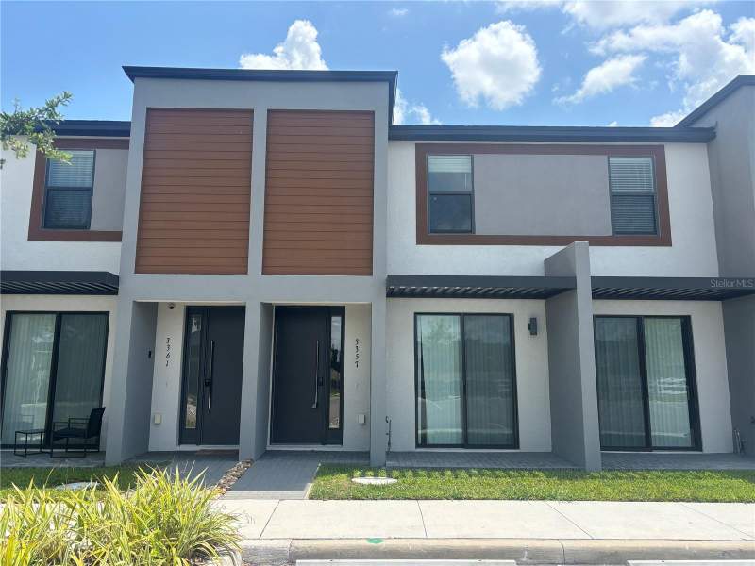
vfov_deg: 53.1
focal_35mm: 26
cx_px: 378
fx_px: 567
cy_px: 283
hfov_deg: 67.3
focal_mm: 5.96
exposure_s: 1/2571
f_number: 1.6
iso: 50
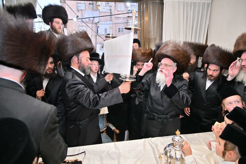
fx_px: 164
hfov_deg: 73.7
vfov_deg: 53.1
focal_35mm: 24
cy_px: 82
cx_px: 123
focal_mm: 24
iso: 1000
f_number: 4
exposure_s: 1/200
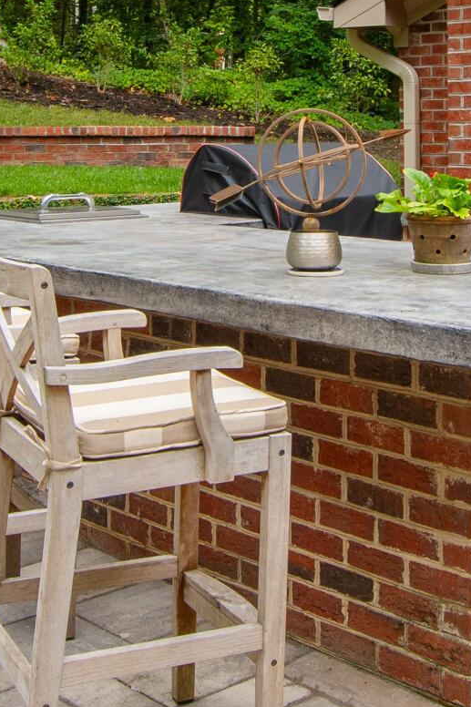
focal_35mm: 58
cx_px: 251
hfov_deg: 23.4
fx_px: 1139
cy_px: 184
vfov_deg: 33.8
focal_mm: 10
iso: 100
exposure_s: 1/20
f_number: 8
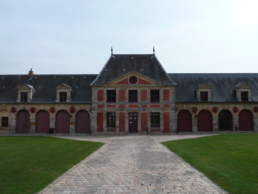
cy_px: 97
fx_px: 186
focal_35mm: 25
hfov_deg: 69.4
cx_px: 129
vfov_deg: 54.9
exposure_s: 1/400
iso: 80
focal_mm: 4.1
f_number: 5
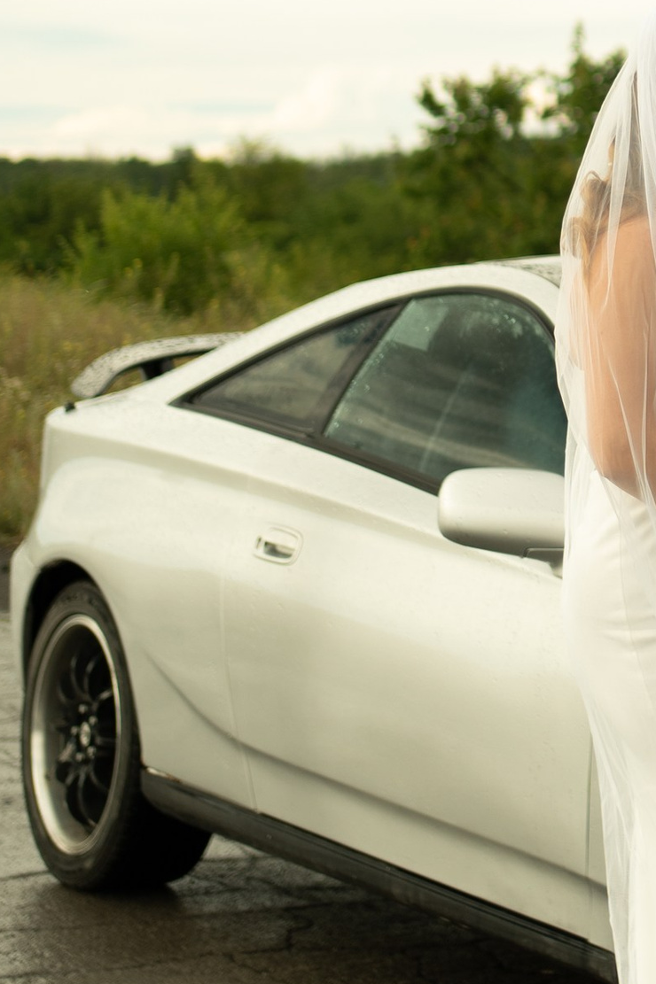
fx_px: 3309
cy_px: -58
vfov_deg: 16.5
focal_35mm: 121
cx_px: 1059
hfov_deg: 10.8
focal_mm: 35
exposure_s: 1/125
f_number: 1.8
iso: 100
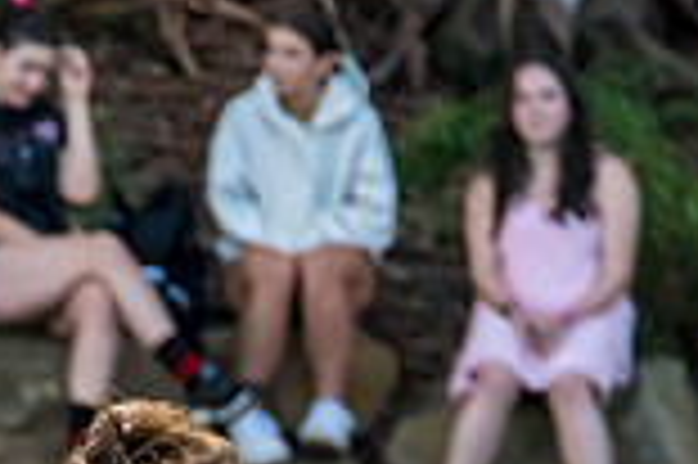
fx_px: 55838
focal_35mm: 2883
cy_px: 1038
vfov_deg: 0.5
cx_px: 11
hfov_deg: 0.7
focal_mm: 600
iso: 3200
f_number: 6.3
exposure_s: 1/1600
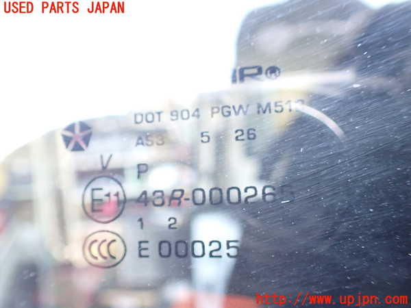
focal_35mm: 30
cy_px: 154
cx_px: 206
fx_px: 356
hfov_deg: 60.0
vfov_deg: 46.8
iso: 800
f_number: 2.3
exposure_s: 1/100
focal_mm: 5.4
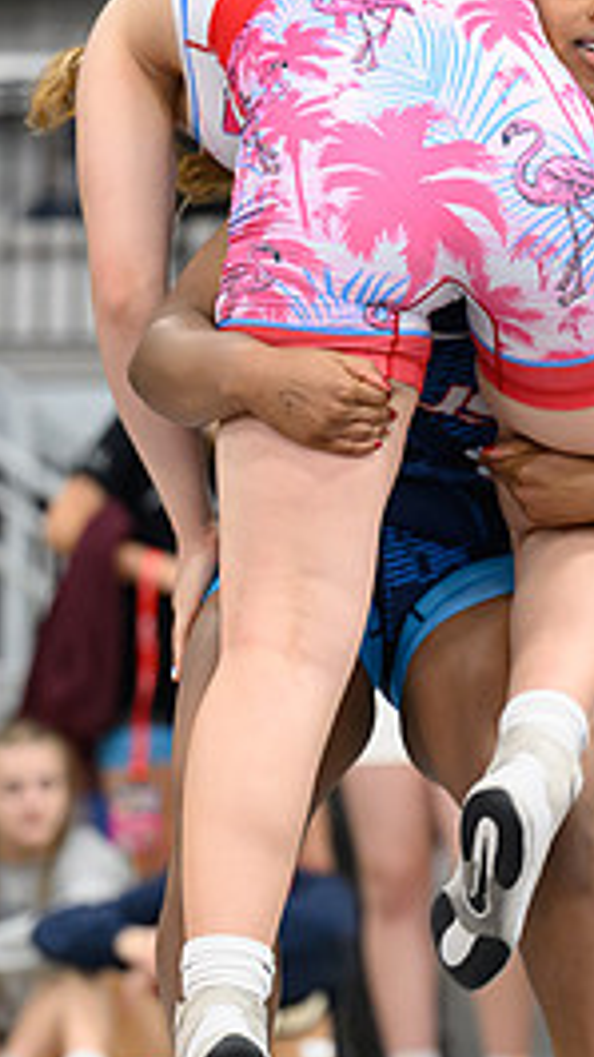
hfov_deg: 4.0
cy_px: 636
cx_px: 610
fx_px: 8403
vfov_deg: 7.2
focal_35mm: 300
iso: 3200
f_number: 2.8
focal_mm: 103
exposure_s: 1/800
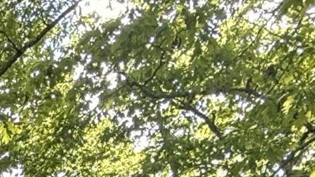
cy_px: 678
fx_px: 827
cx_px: -305
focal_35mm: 99
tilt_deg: -8.1
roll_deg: +0.6
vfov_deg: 8.1
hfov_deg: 16.6
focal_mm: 2.22
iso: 50
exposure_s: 1/99
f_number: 2.2
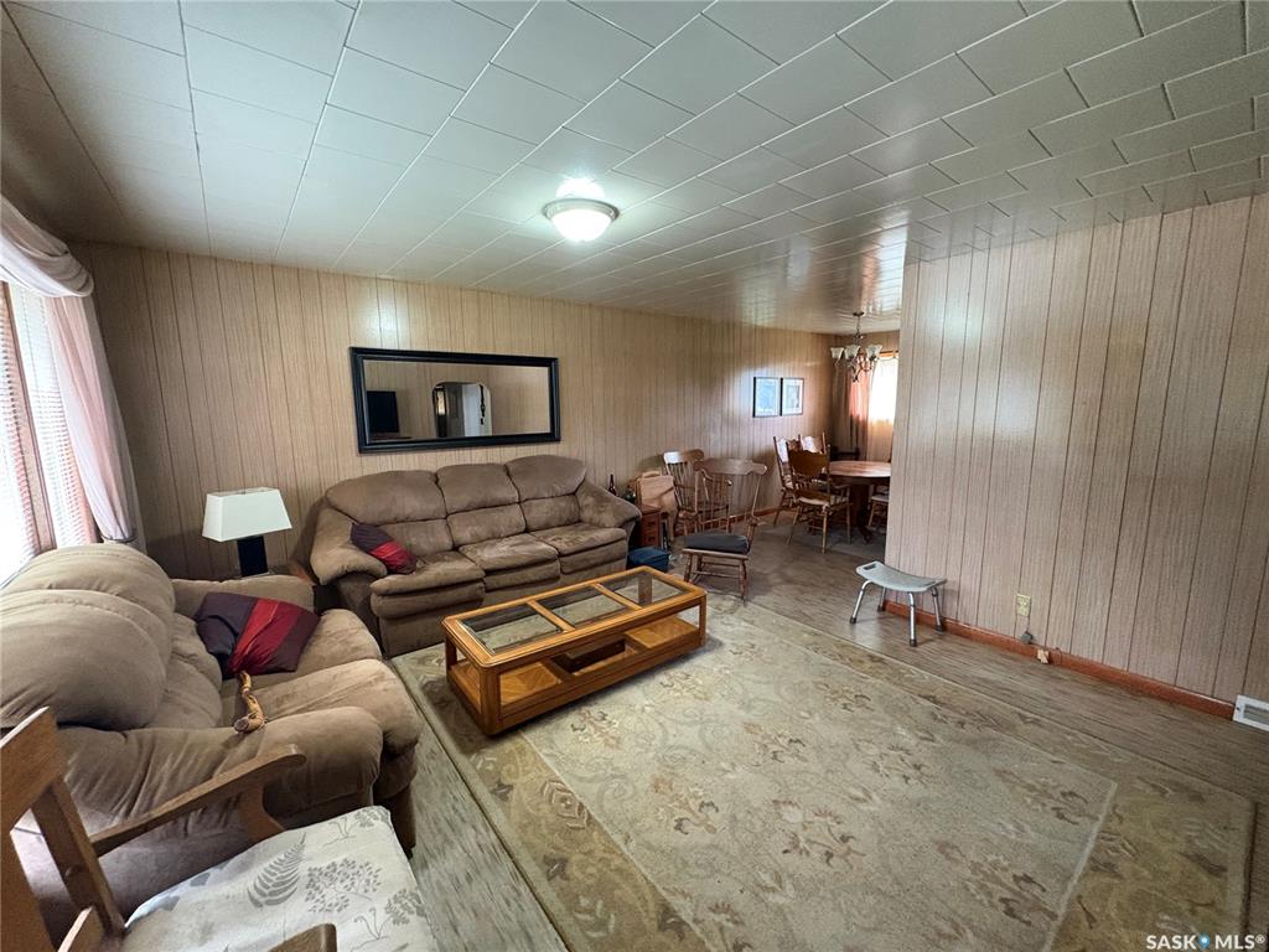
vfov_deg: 85.7
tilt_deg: -7.1
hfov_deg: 102.1
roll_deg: +0.3
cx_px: 634
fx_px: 513
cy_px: 476
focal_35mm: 14
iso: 640
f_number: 2.2
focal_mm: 2.22
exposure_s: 1/60
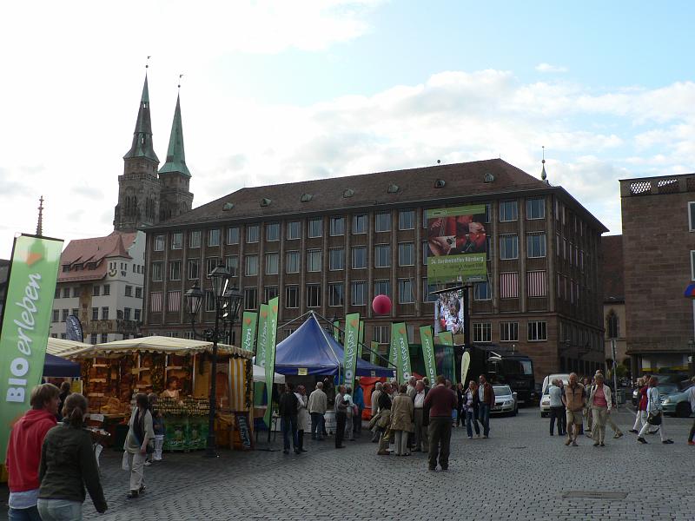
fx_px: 843
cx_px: 348
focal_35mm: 42
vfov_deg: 34.3
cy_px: 260
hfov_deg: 44.8
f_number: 4
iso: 80
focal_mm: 7
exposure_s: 1/200
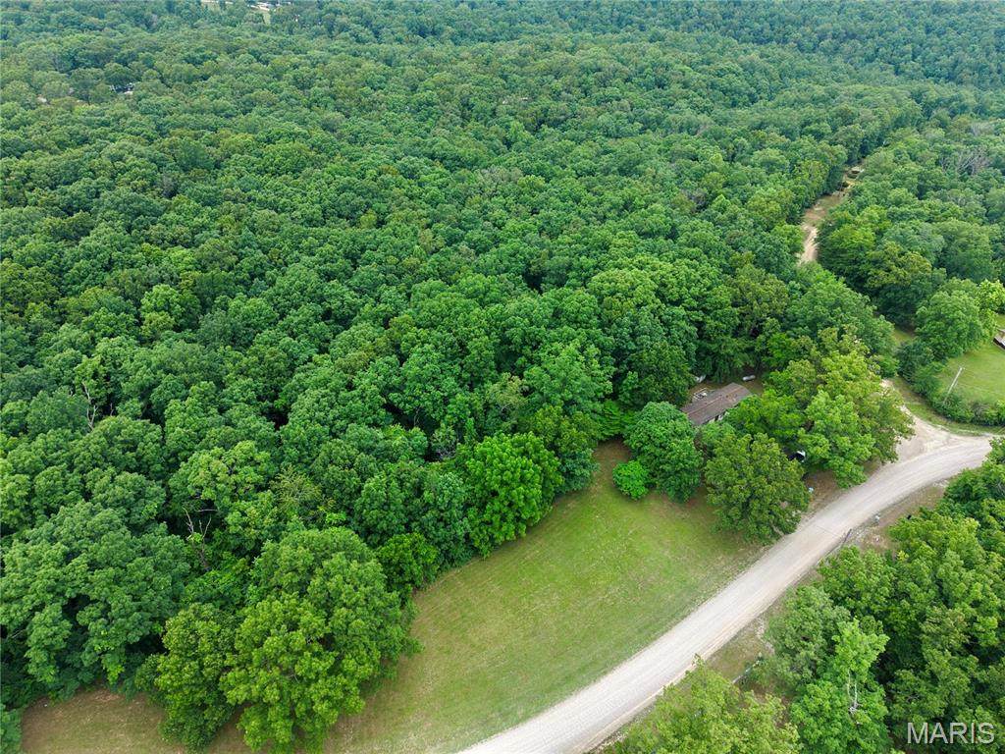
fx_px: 697
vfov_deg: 56.8
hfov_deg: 71.6
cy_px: 377
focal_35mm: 24
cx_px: 502
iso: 120
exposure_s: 1/800
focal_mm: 8.67
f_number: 1.8
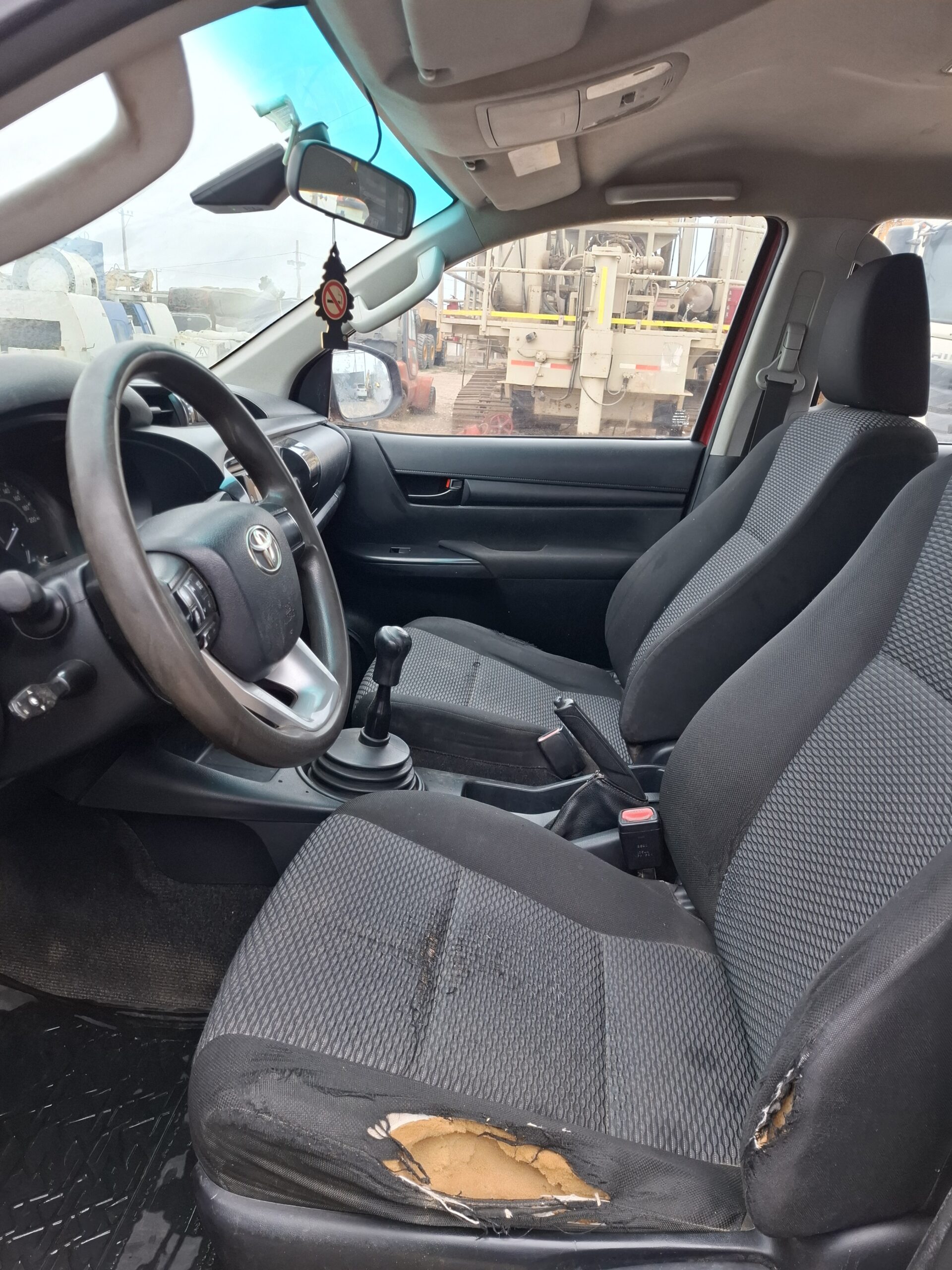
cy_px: 635
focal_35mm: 23
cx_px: 476
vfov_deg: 73.9
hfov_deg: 58.9
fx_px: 843
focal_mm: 5.54
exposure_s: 1/134
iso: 50
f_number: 1.8
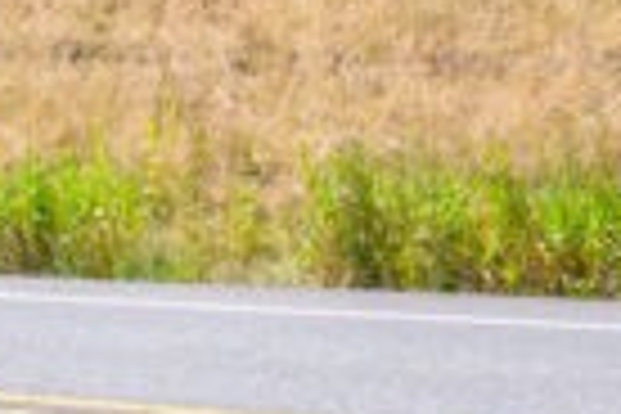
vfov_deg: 7.4
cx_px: -148
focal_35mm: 177
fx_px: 3053
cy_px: -416
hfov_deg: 11.4
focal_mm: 35
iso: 64
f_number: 2.8
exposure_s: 1/2000
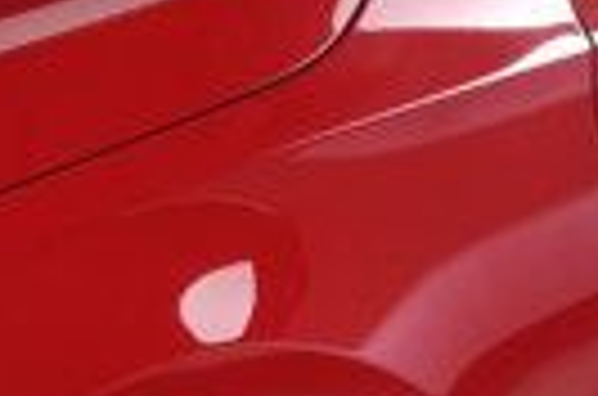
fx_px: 4607
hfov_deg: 7.4
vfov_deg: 4.9
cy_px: 346
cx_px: -117
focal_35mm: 278
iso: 100
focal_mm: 24
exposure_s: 1/160
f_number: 9
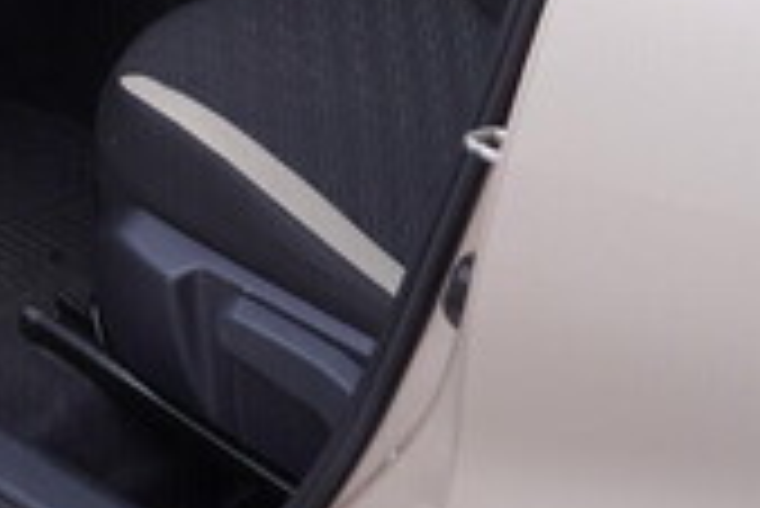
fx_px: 2472
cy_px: -182
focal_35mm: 117
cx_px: -472
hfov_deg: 15.7
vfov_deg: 11.4
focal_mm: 24
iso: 125
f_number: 3.2
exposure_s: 1/50
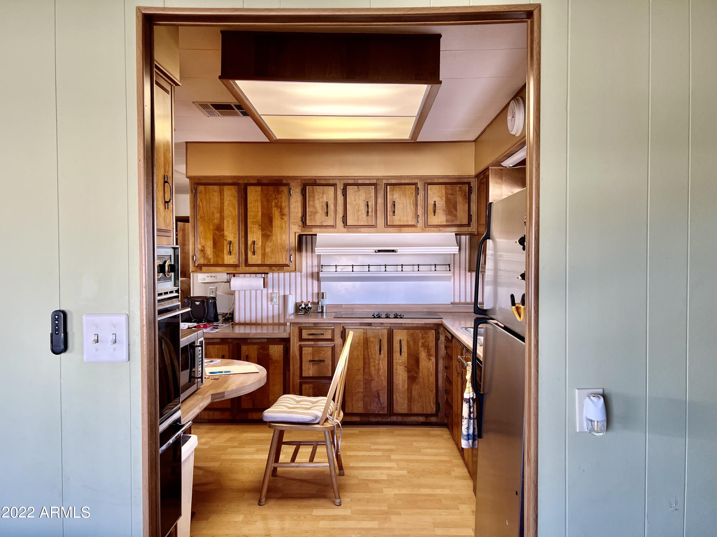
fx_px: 539
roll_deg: -0.5
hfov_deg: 67.3
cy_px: 268
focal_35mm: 26
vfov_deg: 53.1
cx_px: 358
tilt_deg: -2.1
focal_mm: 5.7
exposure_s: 1/60
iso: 64
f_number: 1.5
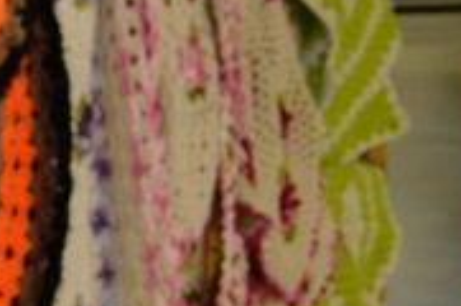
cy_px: 143
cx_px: -815
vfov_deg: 8.0
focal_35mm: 170
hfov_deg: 9.9
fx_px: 2173
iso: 1250
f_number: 3.8
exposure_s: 1/60
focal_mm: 20
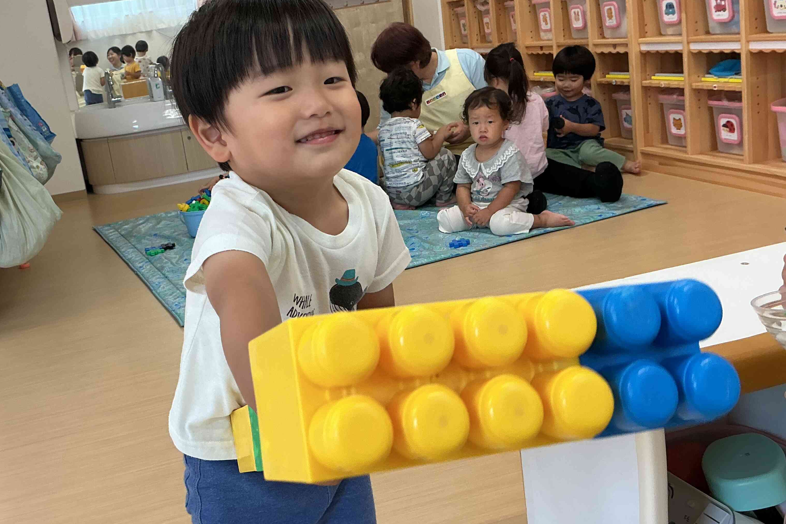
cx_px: 294
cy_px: 232
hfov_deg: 48.0
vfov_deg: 33.4
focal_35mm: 40
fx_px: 873
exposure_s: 1/120
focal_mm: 3
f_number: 1.8
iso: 64
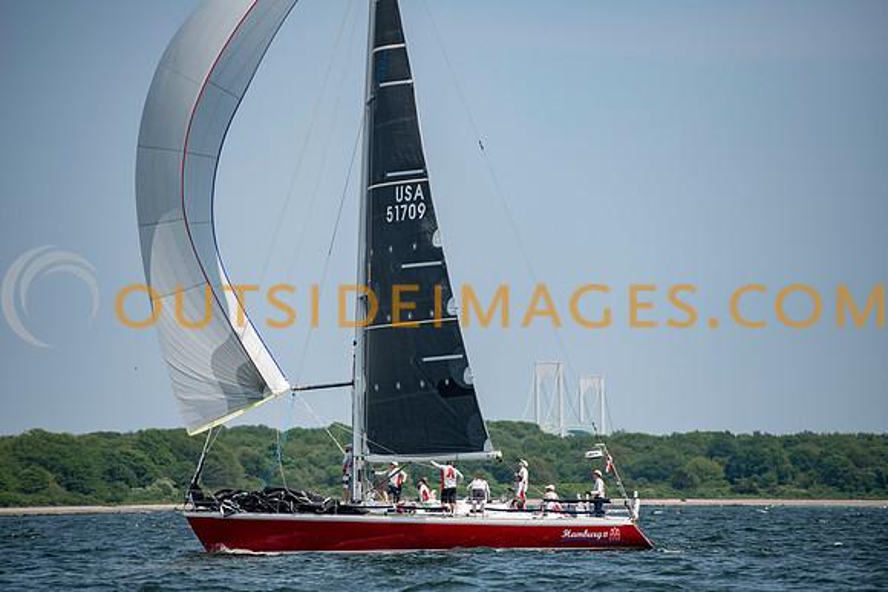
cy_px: 296
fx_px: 4934
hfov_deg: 10.3
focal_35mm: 200
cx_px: 444
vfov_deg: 6.9
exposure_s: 1/5000
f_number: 4
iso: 250
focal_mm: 200
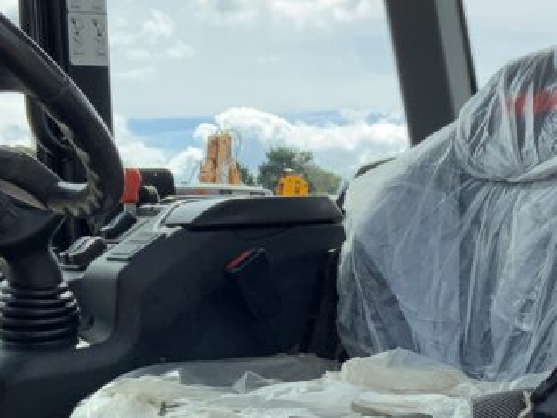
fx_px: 1384
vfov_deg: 17.1
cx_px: 431
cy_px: 331
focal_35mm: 86
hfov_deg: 22.5
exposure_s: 1/912
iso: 16
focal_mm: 3
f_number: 1.8
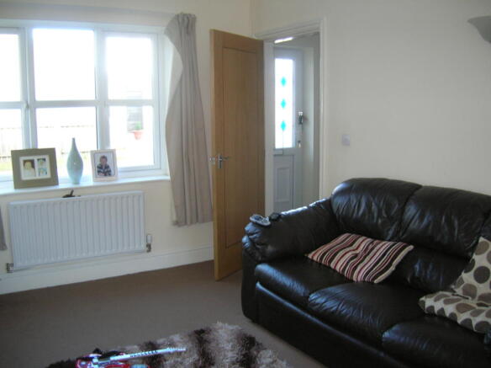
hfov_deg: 54.0
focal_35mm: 34
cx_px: 246
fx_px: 482
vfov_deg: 41.7
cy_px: 184
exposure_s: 1/27.4
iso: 113
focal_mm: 5.7
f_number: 2.9
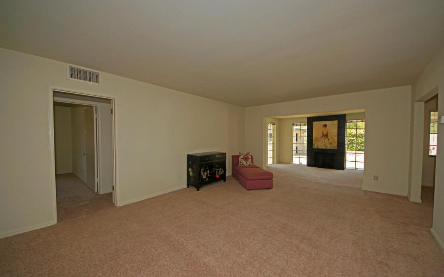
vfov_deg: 82.8
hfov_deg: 109.3
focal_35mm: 13
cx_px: 228
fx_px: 157
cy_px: 140
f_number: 4.5
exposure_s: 1/400
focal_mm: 8
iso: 200
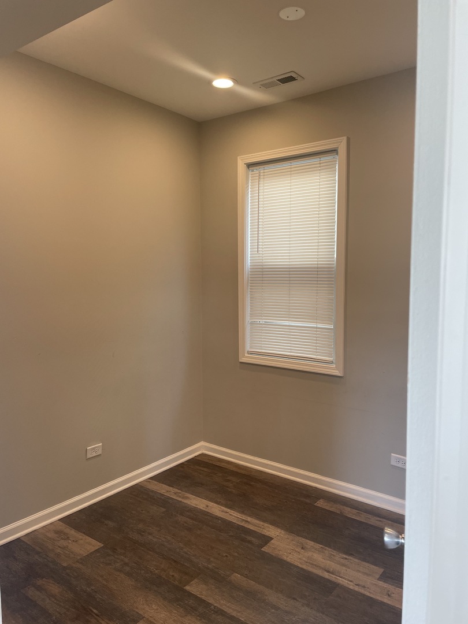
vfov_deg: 67.3
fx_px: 469
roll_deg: +0.2
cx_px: 234
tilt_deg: -4.7
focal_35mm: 26
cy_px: 312
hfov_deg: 53.1
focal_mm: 4.2
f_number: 1.6
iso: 100
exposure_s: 1/120
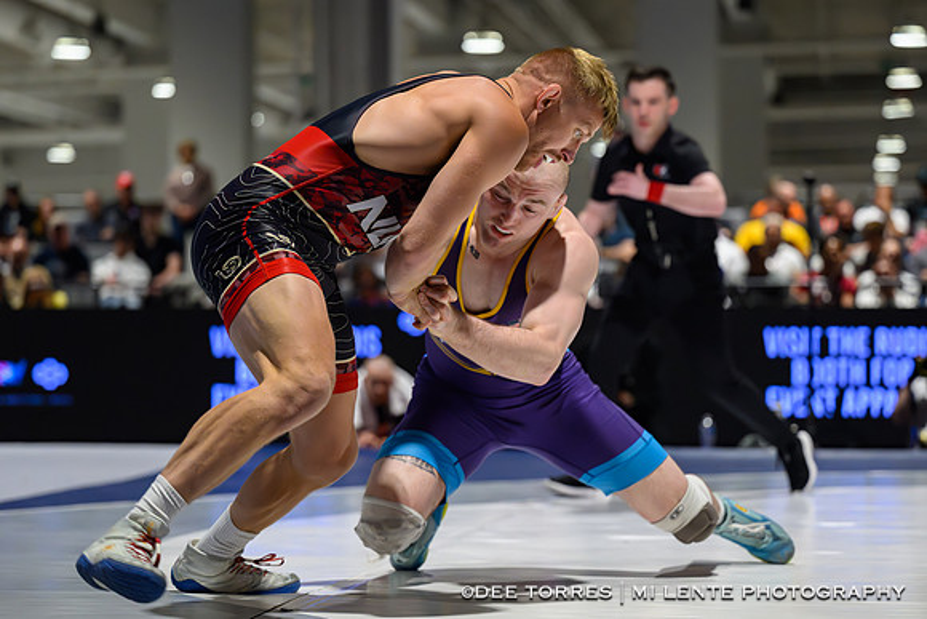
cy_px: 322
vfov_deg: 12.7
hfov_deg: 19.0
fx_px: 2776
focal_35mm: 108
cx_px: 501
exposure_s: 1/800
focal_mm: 97
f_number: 2.8
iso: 6400
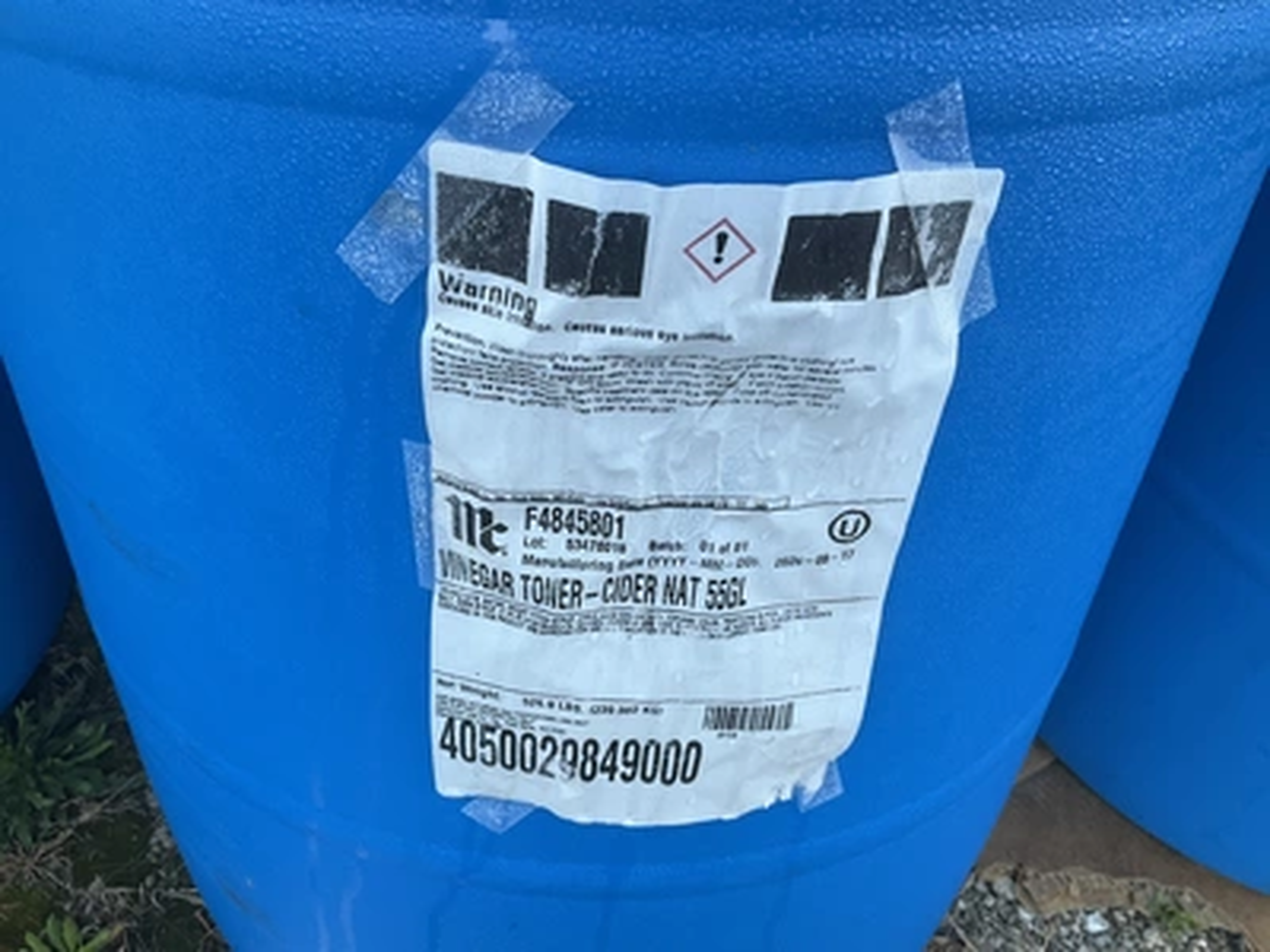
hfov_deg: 61.7
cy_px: 476
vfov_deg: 48.2
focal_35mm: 29
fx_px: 1064
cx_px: 635
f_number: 1.8
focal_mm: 3
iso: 40
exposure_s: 1/122
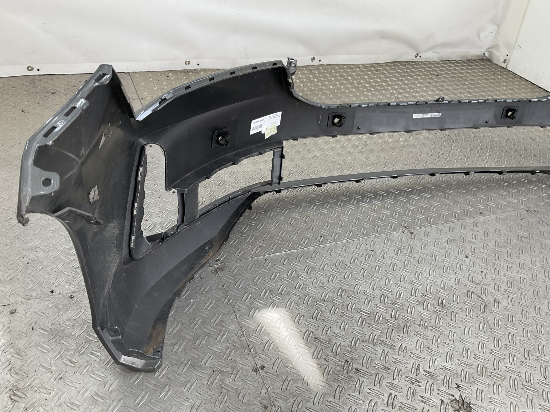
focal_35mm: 30
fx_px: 477
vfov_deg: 46.8
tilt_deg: -37.4
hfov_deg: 60.0
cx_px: 268
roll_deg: -9.9
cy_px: 205
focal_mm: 3
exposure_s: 1/108
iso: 16
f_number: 1.8
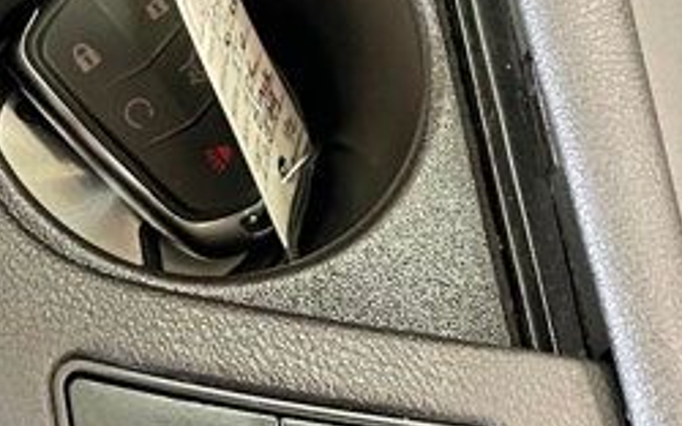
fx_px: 2099
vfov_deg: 11.3
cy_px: -106
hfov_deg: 18.3
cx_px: 128
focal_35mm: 113
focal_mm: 4.2
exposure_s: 1/60
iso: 500
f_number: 1.6
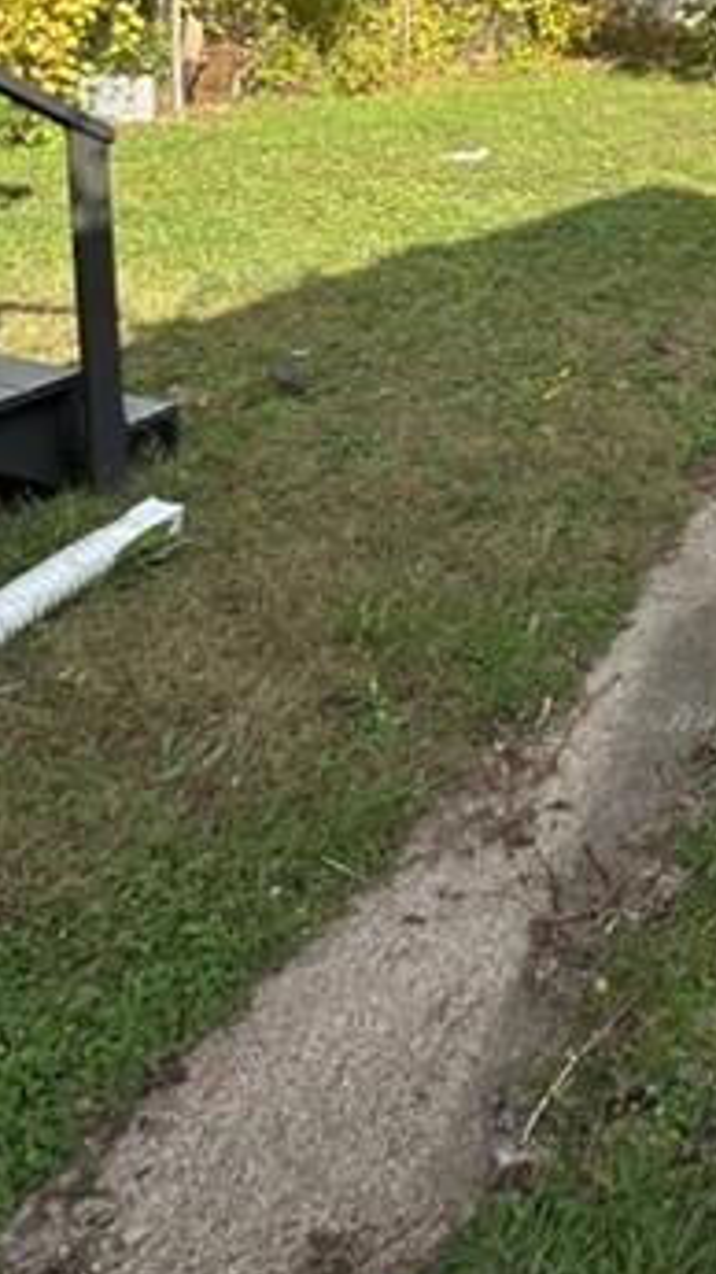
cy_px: 22
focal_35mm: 34
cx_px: 912
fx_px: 1148
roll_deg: -1.8
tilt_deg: -2.8
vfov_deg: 48.6
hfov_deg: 28.8
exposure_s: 1/972
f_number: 2.2
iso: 40
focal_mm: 2.22
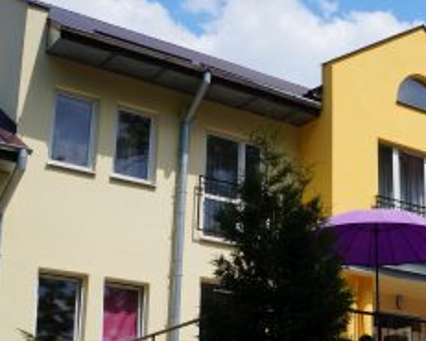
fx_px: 845
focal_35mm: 67
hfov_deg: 27.1
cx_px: 398
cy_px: 229
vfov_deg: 22.7
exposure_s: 1/200
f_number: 11
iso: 100
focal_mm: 22
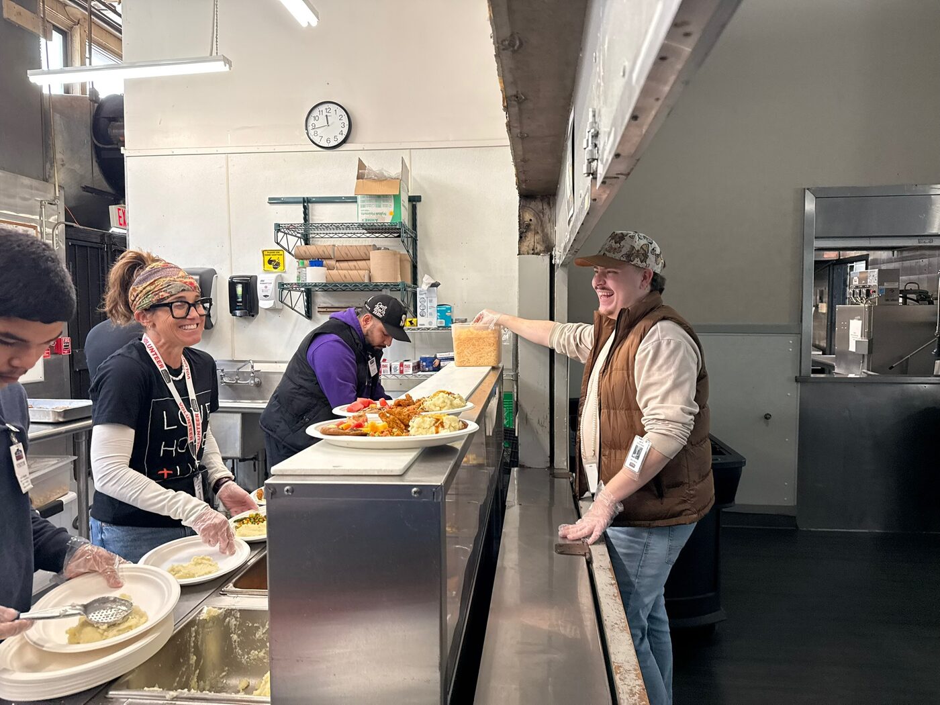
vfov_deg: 56.8
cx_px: 470
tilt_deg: -4.2
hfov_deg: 71.6
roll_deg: +0.5
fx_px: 652
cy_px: 352
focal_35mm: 24
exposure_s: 1/120
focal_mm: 6.76
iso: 200
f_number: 1.78
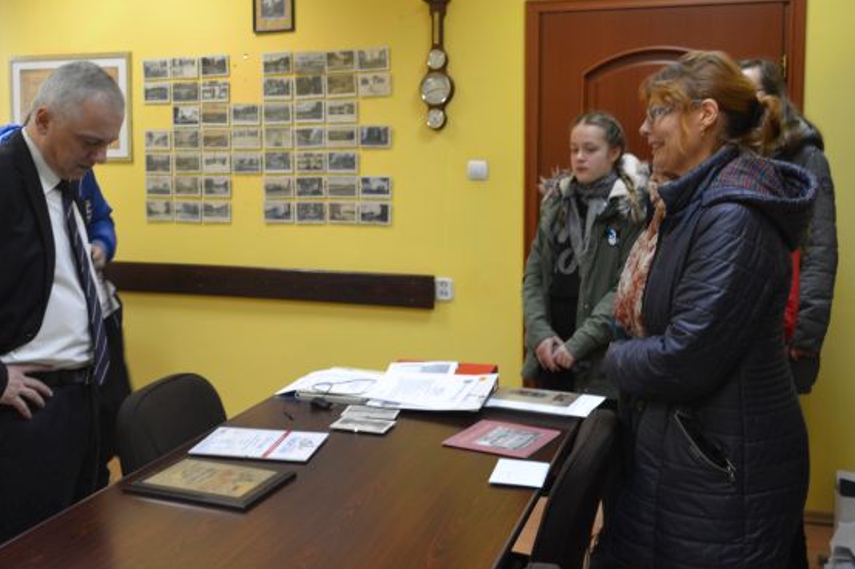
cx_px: 380
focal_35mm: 39
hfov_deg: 49.5
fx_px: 926
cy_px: 204
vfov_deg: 34.0
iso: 400
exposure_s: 1/25
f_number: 3.5
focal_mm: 18
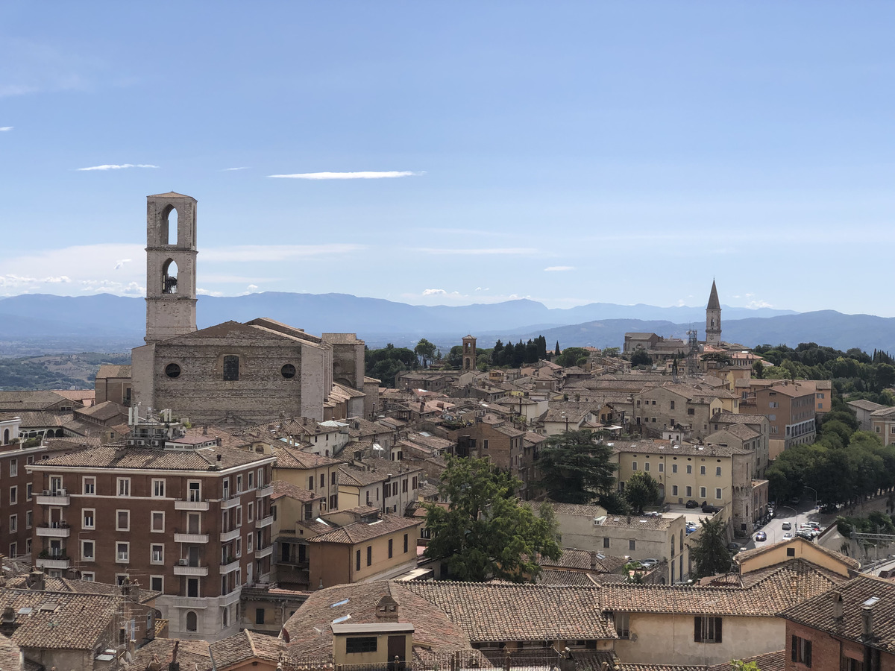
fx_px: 1344
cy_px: 336
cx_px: 448
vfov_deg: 28.0
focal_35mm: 52
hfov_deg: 36.8
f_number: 2.4
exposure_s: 1/2088
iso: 16
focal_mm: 6
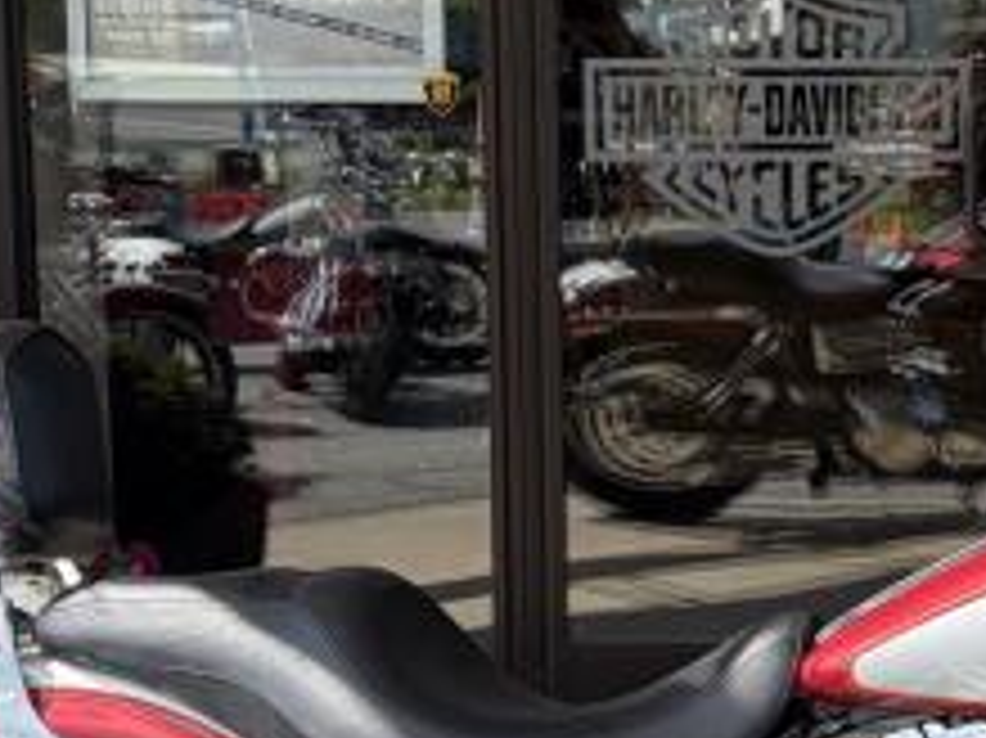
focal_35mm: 95
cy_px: 392
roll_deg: +0.2
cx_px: 887
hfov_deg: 20.3
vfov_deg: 15.5
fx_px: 2704
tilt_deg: -7.7
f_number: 1.6
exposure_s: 1/1311
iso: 64
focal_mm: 5.96
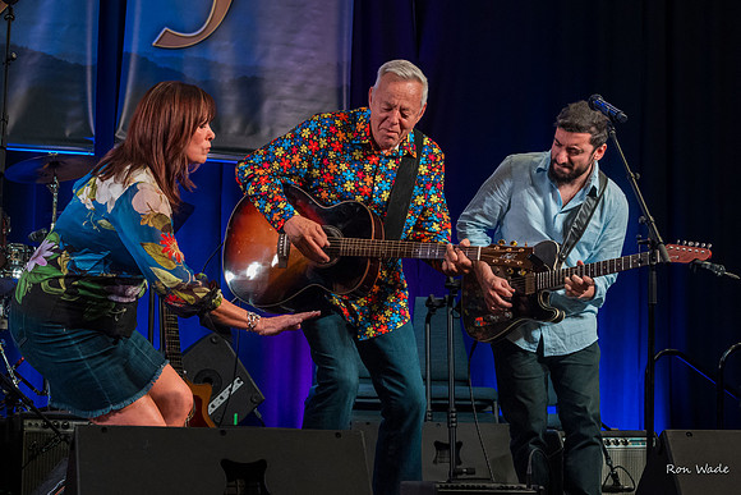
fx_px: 1911
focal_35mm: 93
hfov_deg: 21.9
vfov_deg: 14.7
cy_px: 252
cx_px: 480
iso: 10000
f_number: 7.1
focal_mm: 70
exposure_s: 1/200
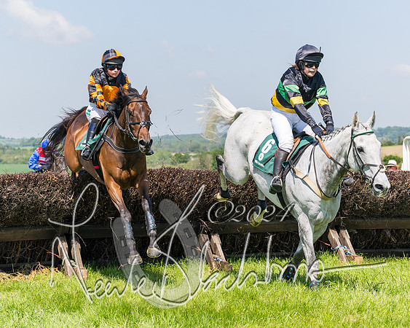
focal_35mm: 97
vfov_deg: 15.8
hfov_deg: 19.7
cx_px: 203
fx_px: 1180
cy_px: 135
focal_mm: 70
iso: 200
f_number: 5
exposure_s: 1/1600
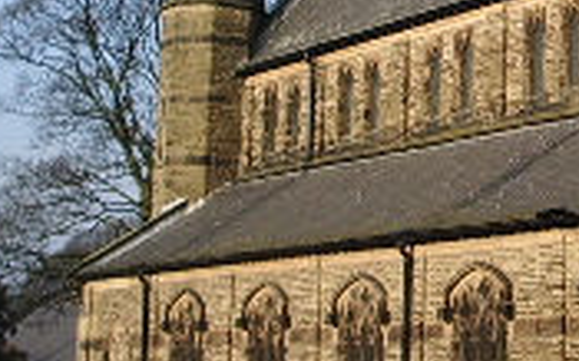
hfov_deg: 15.1
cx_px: 559
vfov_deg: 9.6
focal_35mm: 136
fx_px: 2144
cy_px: 23
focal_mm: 5.8
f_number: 4.3
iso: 50
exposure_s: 1/200
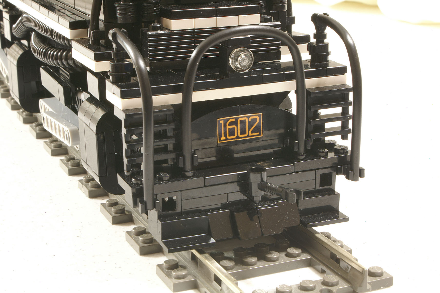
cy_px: 146
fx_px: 916
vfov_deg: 18.1
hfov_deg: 27.0
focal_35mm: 75
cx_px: 220
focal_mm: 50
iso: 100
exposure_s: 20
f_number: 29
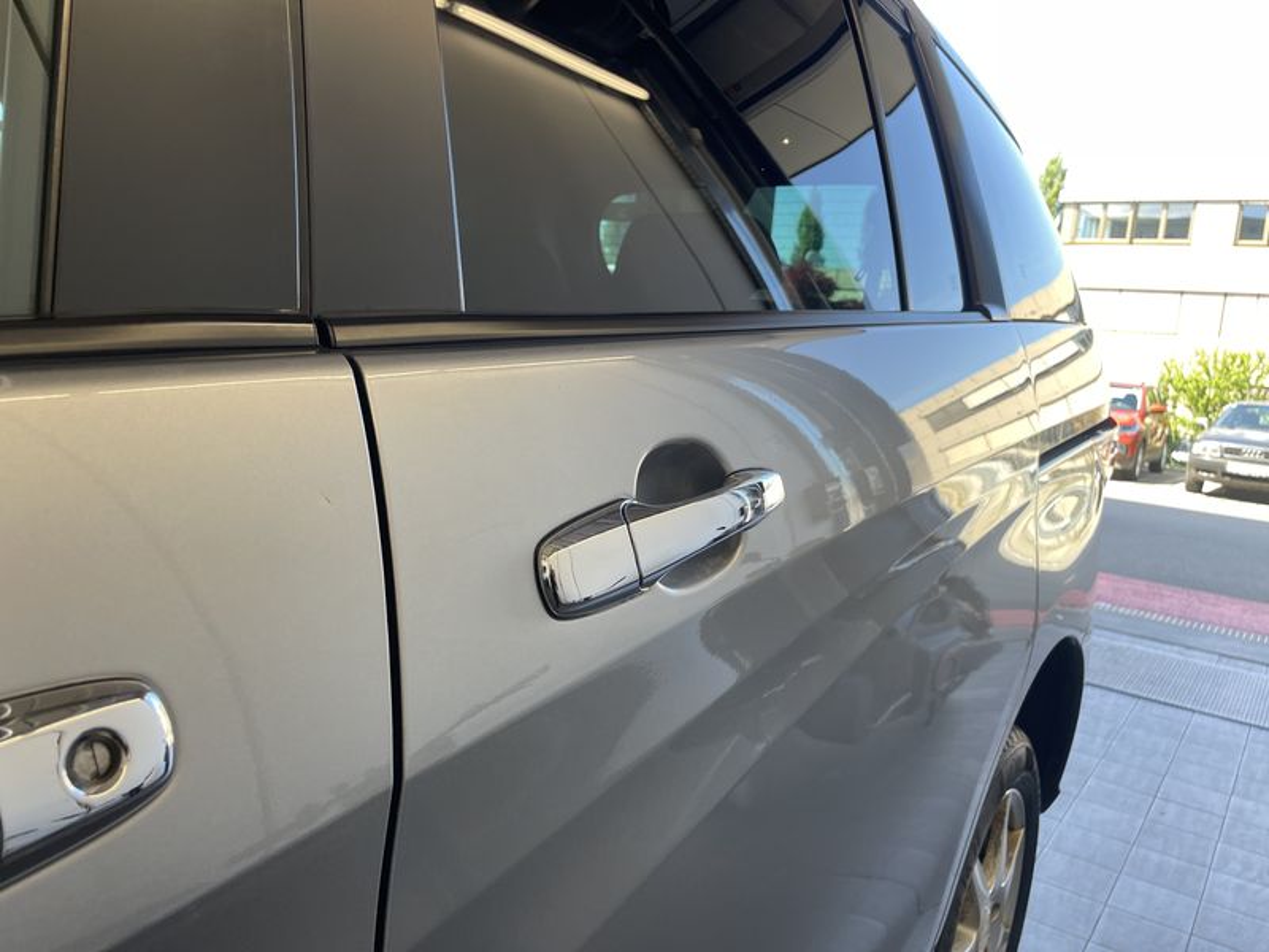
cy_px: 476
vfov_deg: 53.1
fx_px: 953
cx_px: 634
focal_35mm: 26
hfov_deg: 67.3
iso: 32
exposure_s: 1/114
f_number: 1.6
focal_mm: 4.2
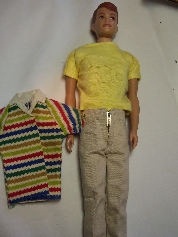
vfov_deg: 50.1
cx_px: 89
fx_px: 254
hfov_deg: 38.7
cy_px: 118
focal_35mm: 37
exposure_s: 1/90
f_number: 2.8
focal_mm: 5.6
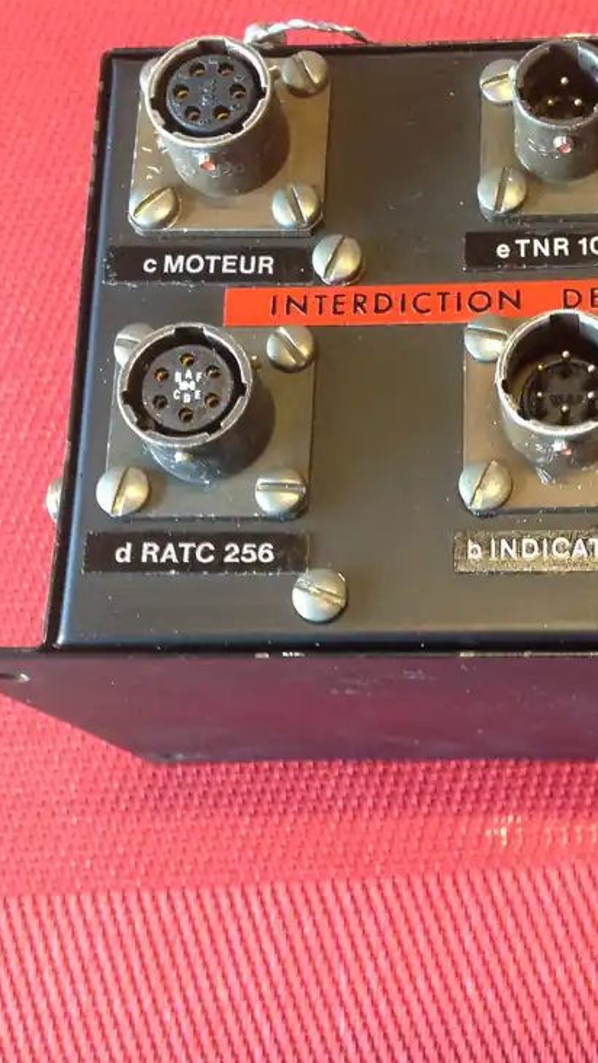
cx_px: 495
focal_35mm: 52
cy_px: 532
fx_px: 1465
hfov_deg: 22.7
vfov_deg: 39.9
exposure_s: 1/15
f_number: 2.4
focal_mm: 4.28
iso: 125
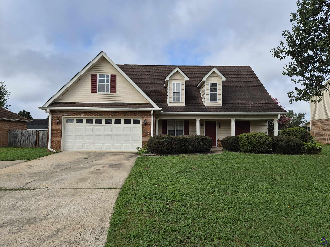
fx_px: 219
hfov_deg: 73.9
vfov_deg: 58.9
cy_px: 124
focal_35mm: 23
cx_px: 165
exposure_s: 1/4416
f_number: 1.8
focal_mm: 5.4
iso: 80
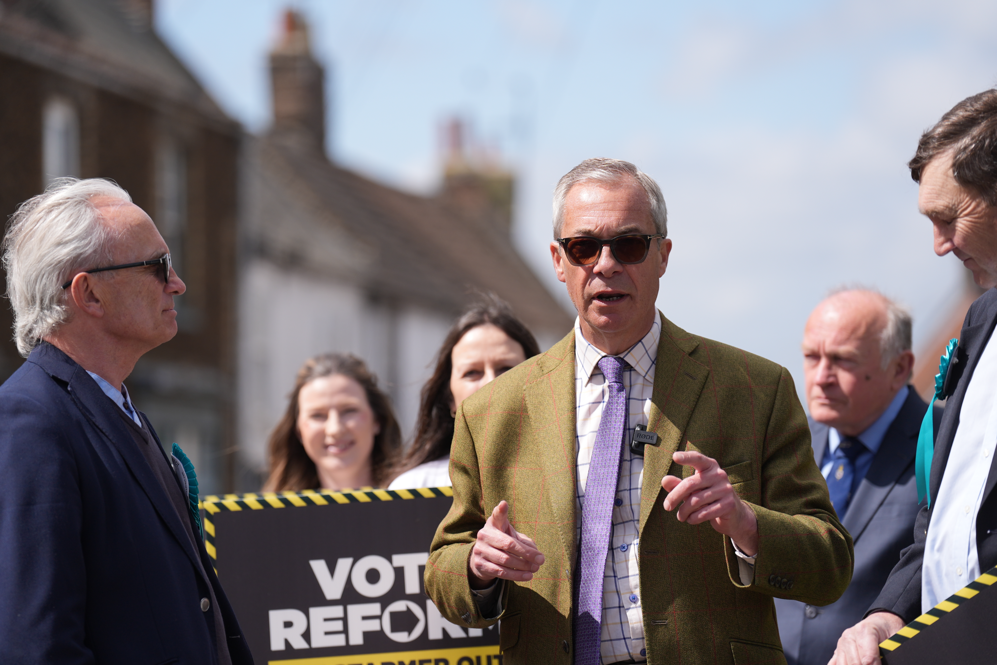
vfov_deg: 9.7
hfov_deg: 14.4
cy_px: 332
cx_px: 498
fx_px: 3932
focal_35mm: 142
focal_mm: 142
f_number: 2.8
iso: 250
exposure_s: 1/4000
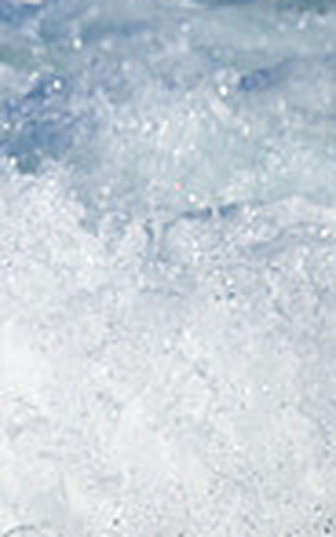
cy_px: 392
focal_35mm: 3471
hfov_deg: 0.4
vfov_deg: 0.6
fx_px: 50805
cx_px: -601
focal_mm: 800
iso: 400
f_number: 8
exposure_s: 1/2000
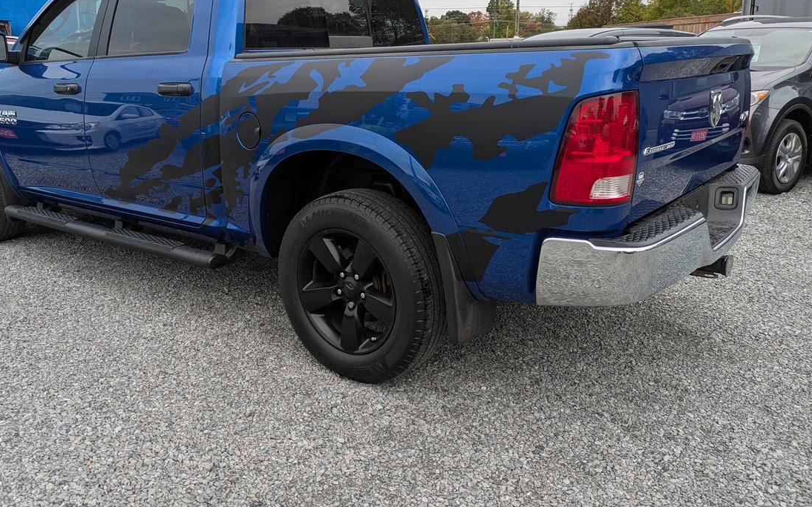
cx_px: 354
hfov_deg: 61.0
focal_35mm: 31
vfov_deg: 40.3
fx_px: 686
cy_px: 186
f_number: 1.89
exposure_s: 1/711
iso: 48
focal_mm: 5.43
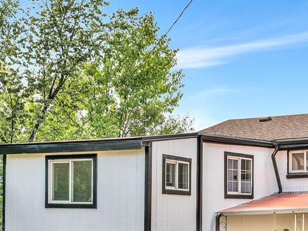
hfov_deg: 26.6
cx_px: 268
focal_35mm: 71
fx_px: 632
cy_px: 226
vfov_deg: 20.1
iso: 100
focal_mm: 32
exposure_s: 1/200
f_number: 10
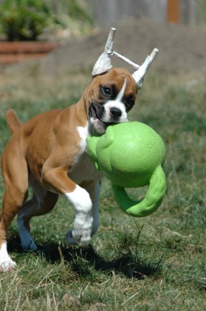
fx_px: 1550
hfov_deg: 7.6
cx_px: 103
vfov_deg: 11.4
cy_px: 156
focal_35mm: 180
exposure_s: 1/800
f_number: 5.3
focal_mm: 120
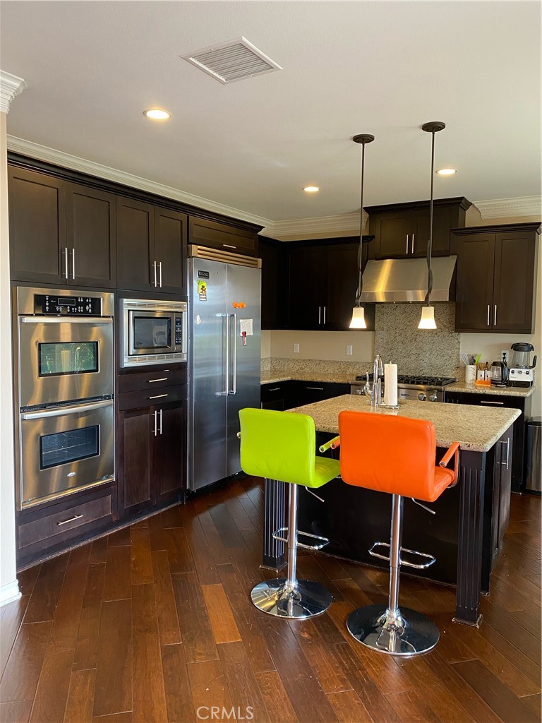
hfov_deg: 53.1
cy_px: 362
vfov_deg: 67.3
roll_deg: -1.2
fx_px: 543
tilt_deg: -3.3
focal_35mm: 26
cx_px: 271
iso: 200
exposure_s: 1/60
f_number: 1.8
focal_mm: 4.25
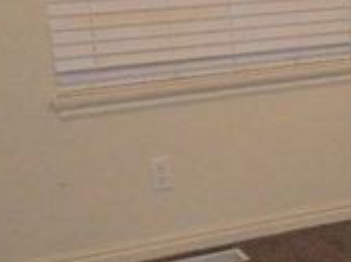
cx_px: 477
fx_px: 973
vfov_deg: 15.3
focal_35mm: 96
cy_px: 189
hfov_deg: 18.7
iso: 280
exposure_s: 1/40
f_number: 3.3
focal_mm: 4.5
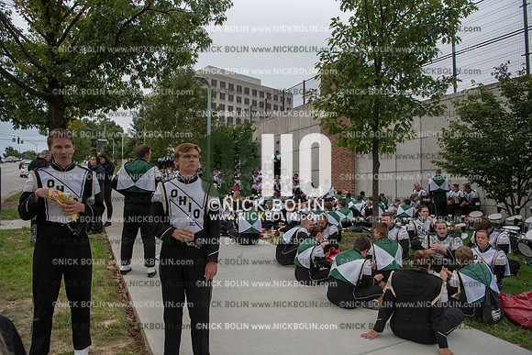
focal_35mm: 24
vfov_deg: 53.2
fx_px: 355
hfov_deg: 73.7
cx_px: 266
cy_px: 178
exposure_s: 1/4000
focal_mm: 24
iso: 1250
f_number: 5
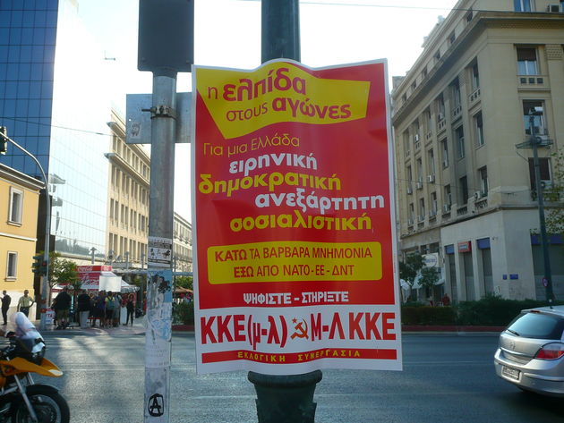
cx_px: 282
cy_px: 212
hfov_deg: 63.4
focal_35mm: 28
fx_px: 456
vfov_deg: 49.8
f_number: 3.3
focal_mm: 4.6
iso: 100
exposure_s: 1/500
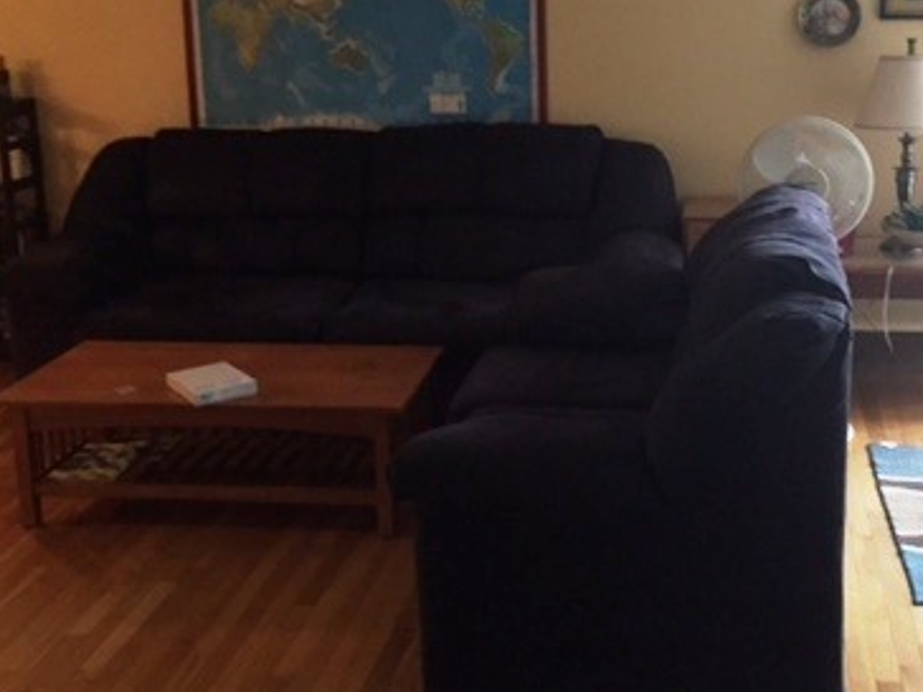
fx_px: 1360
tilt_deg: -8.2
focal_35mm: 51
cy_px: 241
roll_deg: +0.7
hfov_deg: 37.3
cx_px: 560
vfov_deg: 28.4
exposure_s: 1/17
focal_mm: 4.15
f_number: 2.2
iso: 250
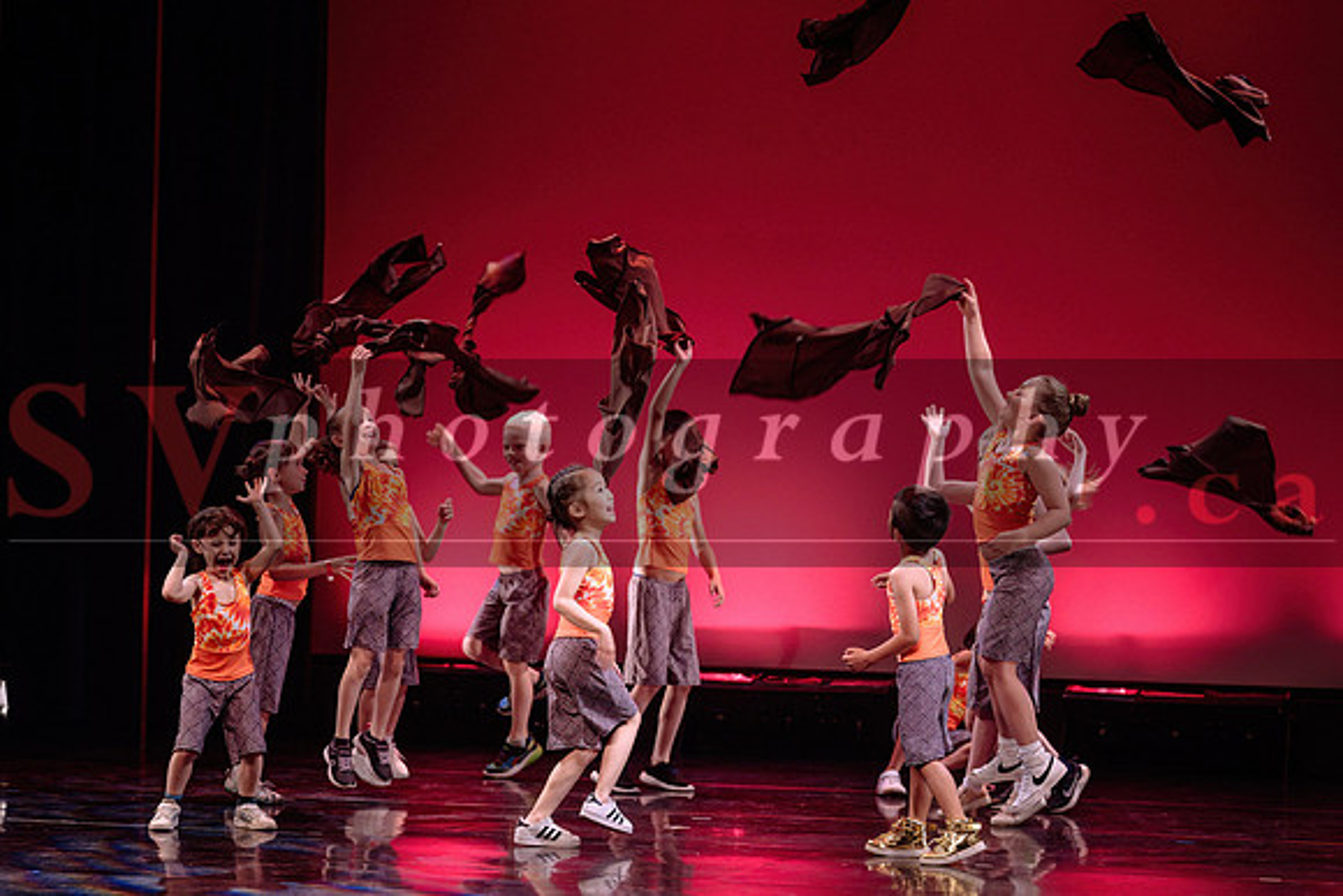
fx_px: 4353
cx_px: 631
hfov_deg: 17.5
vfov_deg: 11.8
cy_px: 475
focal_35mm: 117
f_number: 2.8
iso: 1600
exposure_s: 1/320
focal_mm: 110
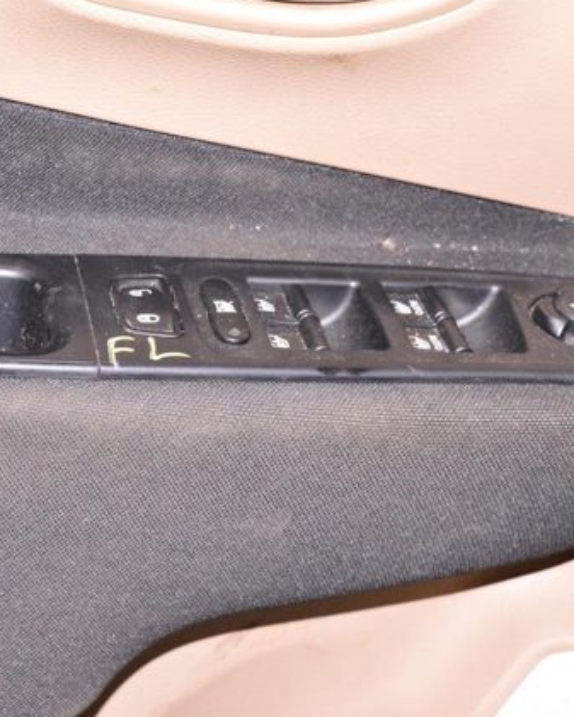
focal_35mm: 77
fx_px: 1635
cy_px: 357
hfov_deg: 19.8
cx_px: 170
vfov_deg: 24.7
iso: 1600
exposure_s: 1/100
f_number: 8
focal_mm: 36
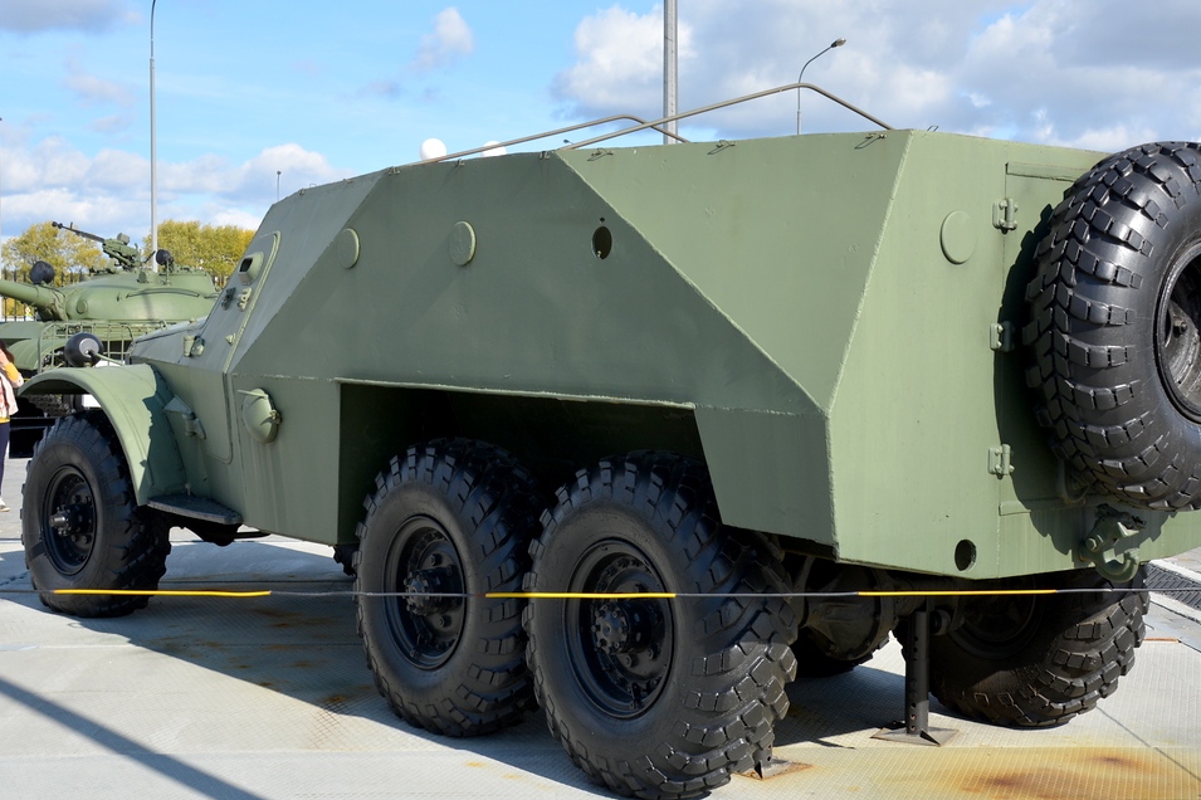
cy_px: 348
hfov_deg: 40.3
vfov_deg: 27.5
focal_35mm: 49
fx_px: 1634
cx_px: 640
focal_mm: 26
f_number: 8
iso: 125
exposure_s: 1/250
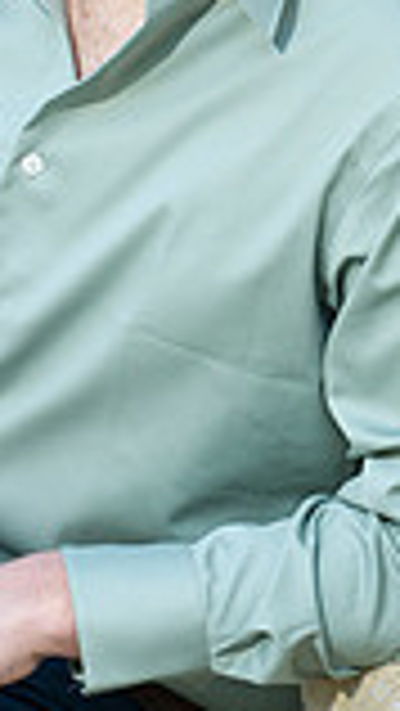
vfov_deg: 5.2
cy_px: -14
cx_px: 380
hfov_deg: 2.9
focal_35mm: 417
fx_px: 7854
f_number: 5
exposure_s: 1/100
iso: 400
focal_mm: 140
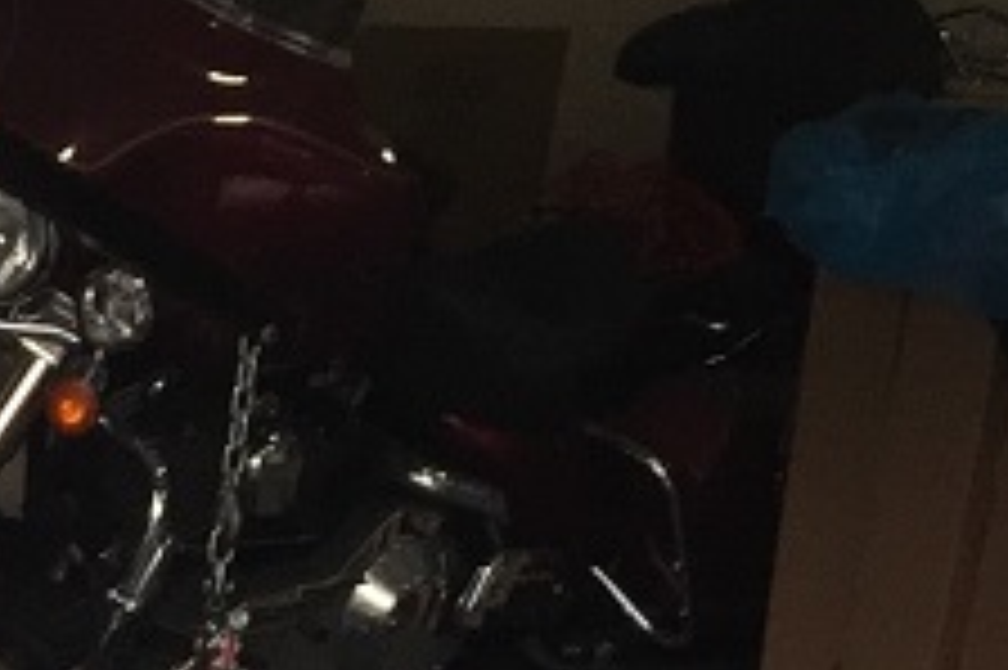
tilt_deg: -23.5
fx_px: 4924
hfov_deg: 10.9
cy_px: 1947
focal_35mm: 176
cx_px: -828
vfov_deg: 7.0
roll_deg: -3.5
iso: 32
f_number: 2.2
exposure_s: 1/120
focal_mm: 4.15
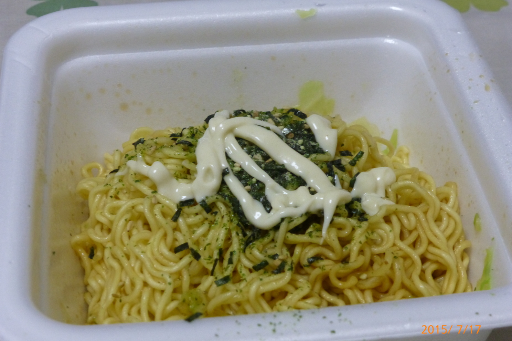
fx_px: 1180
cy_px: 174
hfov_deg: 24.5
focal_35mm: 83
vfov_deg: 16.5
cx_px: 256
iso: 400
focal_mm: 14.2
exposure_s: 1/13
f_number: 5.1
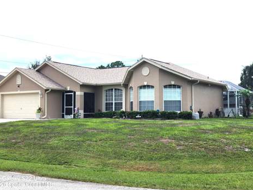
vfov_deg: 56.8
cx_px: 122
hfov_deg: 71.6
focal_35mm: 24
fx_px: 175
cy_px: 94
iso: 12
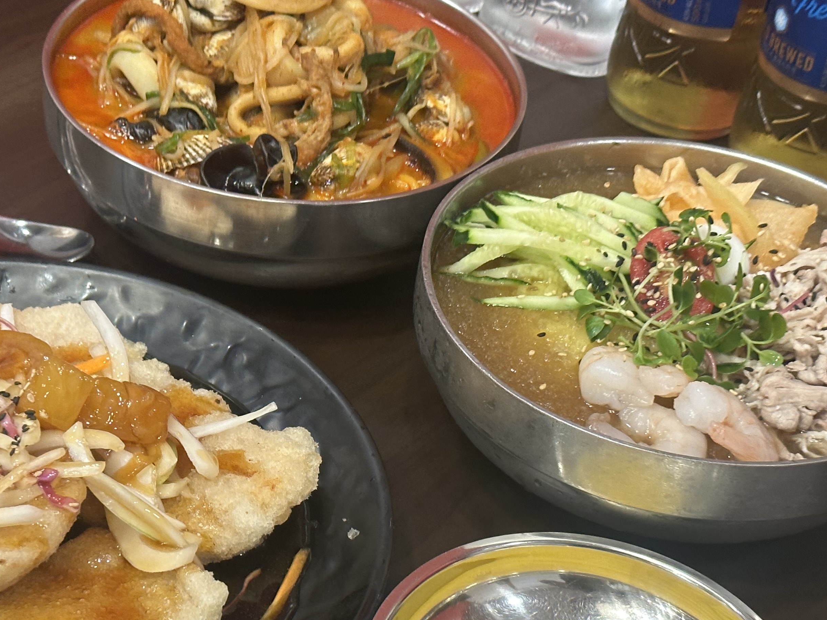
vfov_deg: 18.4
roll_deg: -6.6
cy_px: 418
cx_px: 319
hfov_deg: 24.4
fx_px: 1911
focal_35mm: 80
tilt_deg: -41.1
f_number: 1.78
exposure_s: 1/60
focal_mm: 6.86
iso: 160
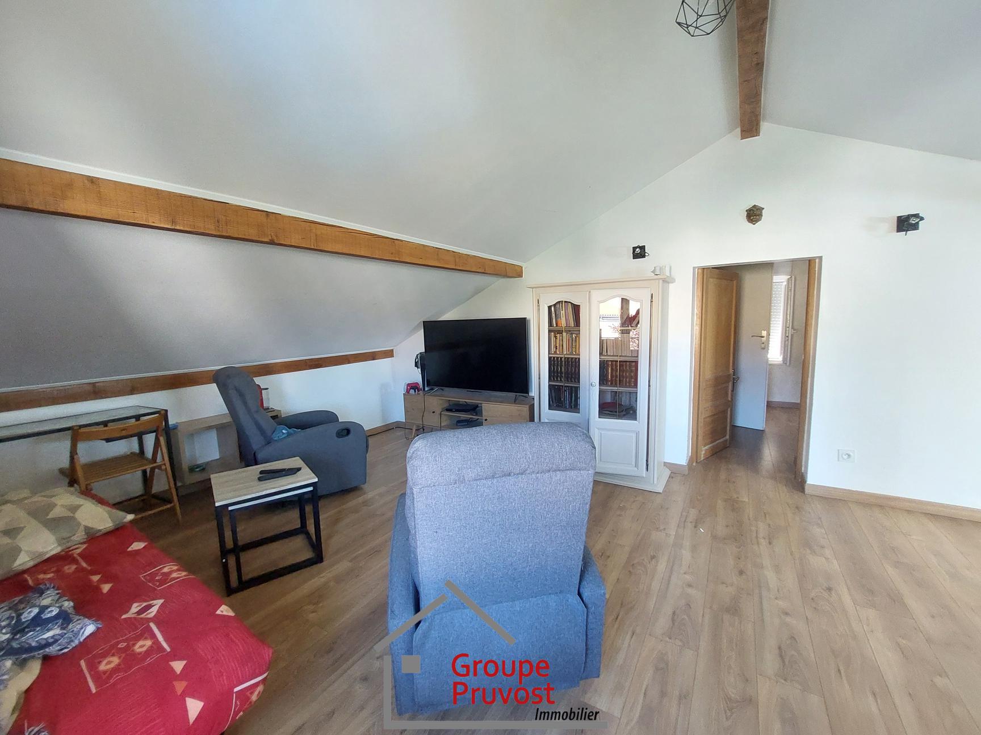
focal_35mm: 13
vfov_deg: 89.9
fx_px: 368
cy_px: 368
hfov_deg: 106.2
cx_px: 490
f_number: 2.2
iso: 320
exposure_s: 1/33
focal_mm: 1.74
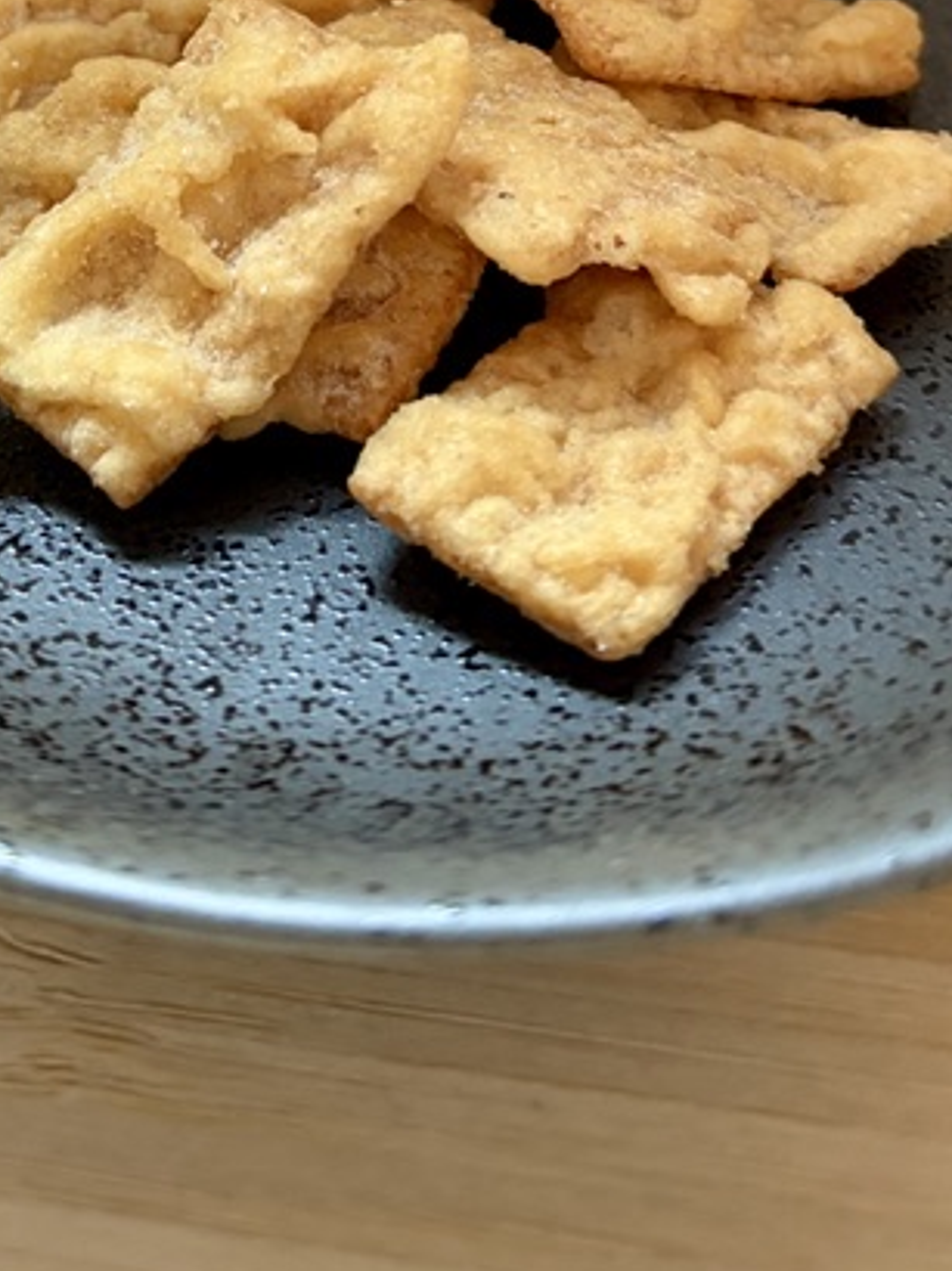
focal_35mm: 65
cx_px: 211
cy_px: -198
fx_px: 2386
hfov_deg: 22.3
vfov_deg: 26.9
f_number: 1.6
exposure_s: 1/40
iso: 400
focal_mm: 5.96
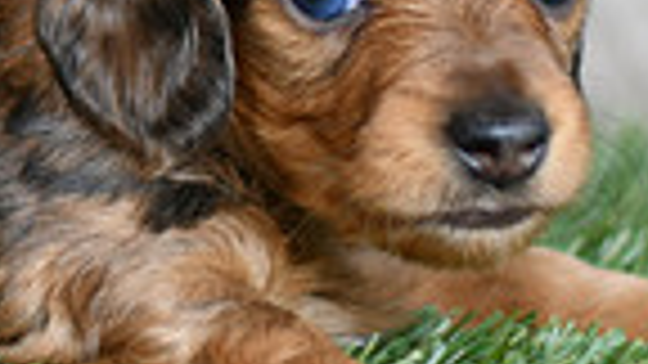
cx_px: -36
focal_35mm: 316
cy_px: -312
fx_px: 5430
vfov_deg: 3.8
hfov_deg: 6.8
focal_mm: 50
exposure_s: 1/200
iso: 125
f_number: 1.8
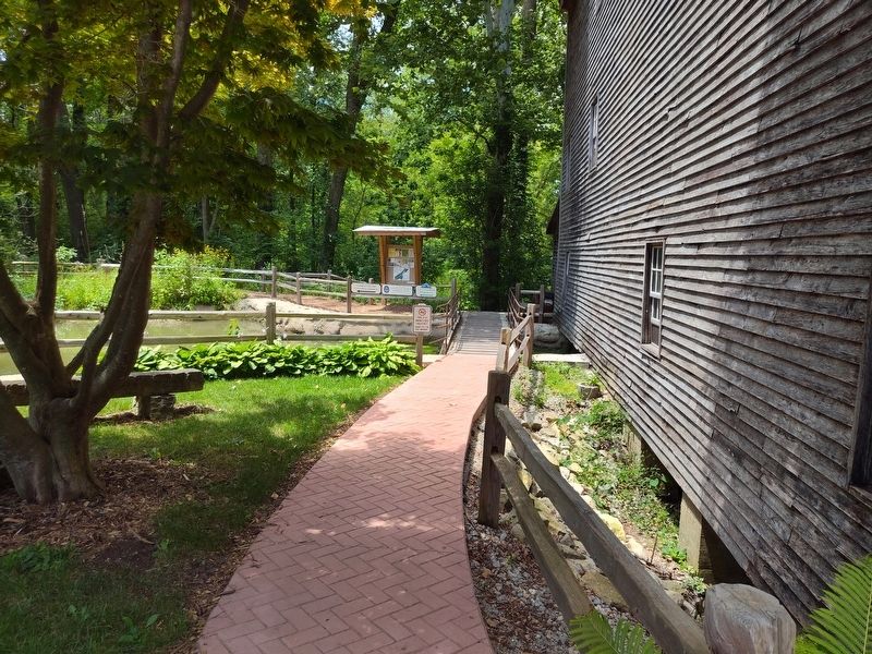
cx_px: 436
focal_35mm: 23
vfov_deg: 58.9
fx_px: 579
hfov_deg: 73.9
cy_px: 327
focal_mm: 5.56
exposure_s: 1/449
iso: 100
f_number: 1.8
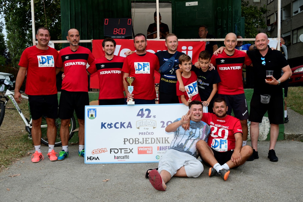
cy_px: 101
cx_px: 152
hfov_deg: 47.9
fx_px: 341
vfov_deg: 33.0
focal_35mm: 40
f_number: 6.3
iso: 640
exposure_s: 1/60
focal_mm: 27
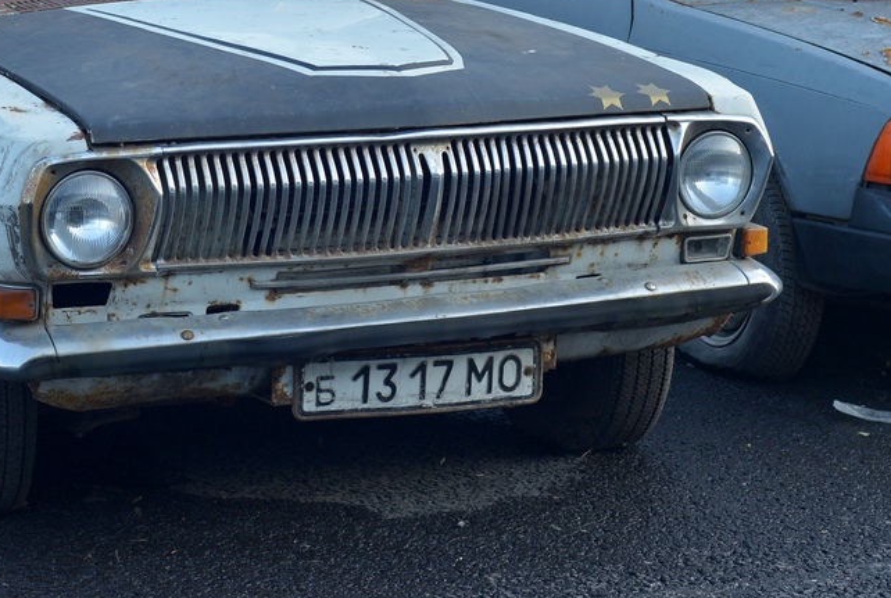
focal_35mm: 109
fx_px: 2703
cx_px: 287
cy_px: -46
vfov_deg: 12.4
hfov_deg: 18.7
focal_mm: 50
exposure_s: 1/160
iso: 400
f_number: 5.6
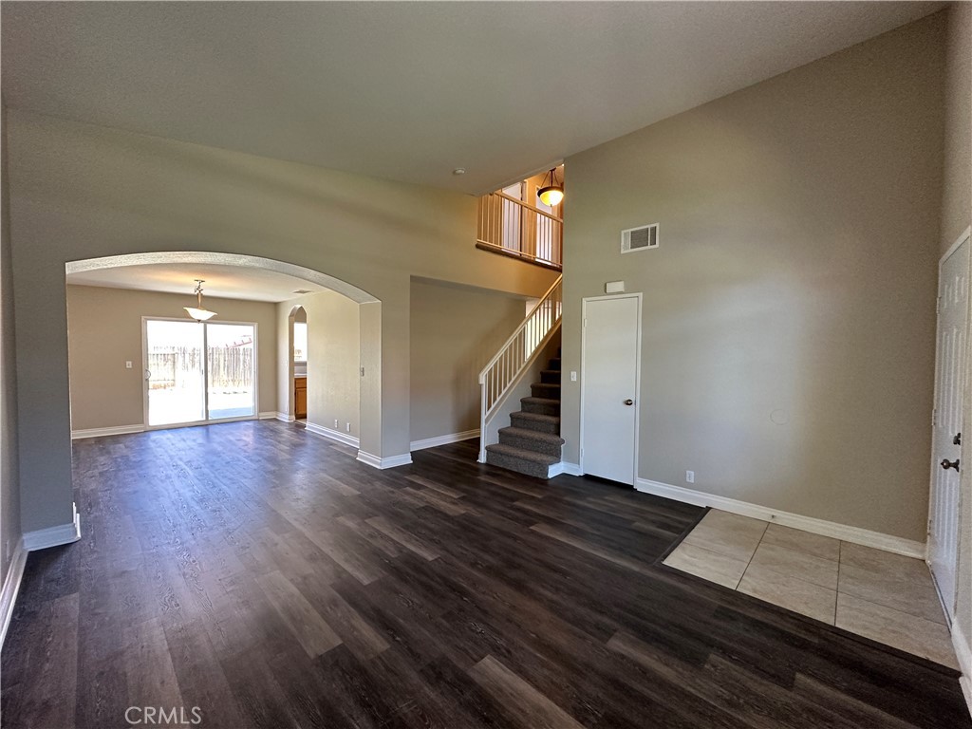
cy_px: 364
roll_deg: -0.6
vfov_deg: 85.7
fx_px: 393
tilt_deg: -2.1
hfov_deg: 102.1
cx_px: 486
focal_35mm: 14
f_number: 2.2
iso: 320
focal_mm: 2.22
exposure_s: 1/120
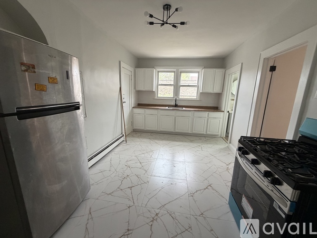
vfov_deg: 85.7
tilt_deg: -11.5
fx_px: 128
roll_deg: -1.0
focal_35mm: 14
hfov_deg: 102.1
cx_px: 158
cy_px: 119
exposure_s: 1/121
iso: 250
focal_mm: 2.22
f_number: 2.2
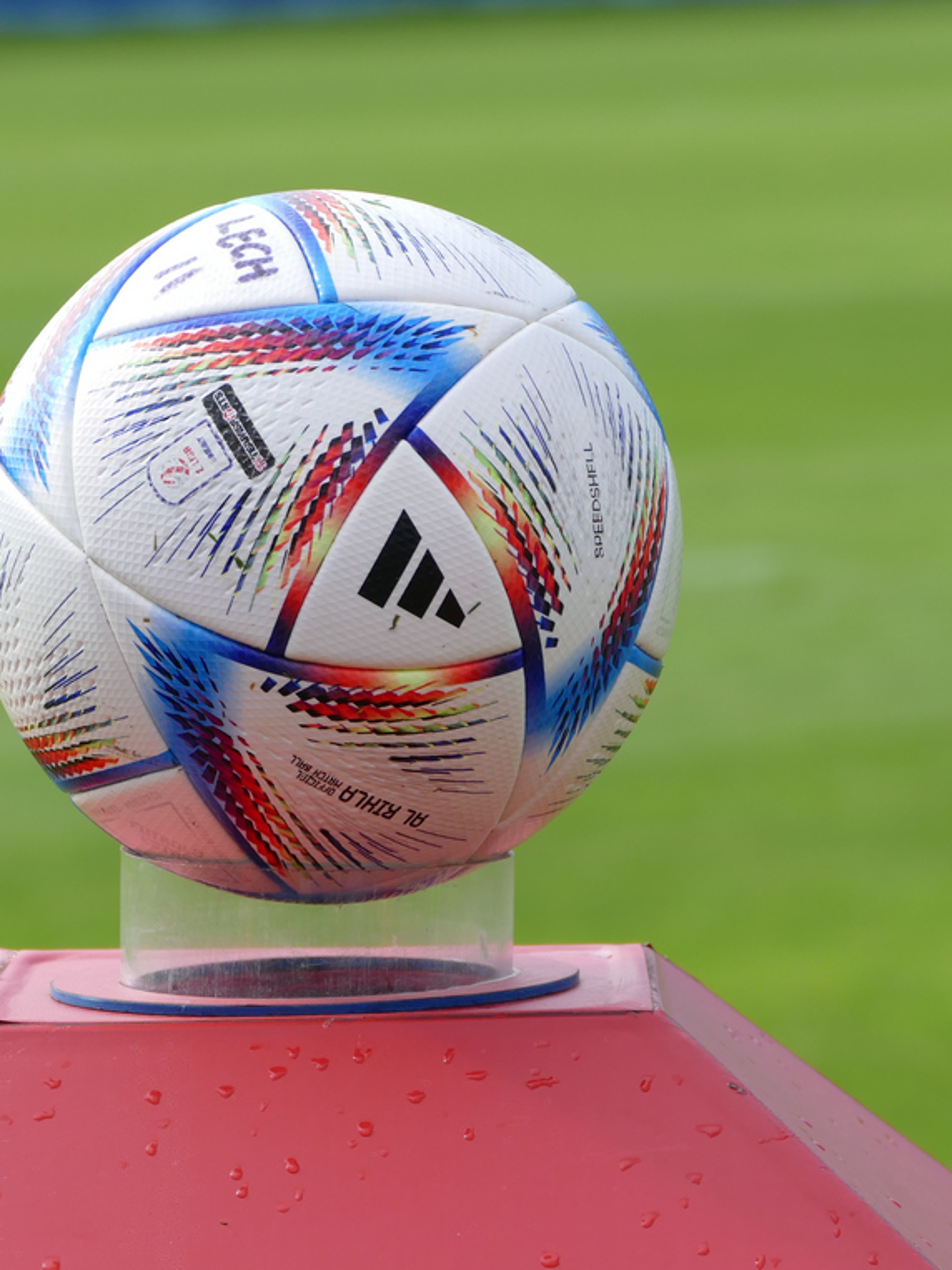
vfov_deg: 7.0
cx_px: 338
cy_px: 637
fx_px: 10417
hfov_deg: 5.2
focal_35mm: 284
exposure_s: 1/640
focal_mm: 71.46
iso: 125
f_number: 4
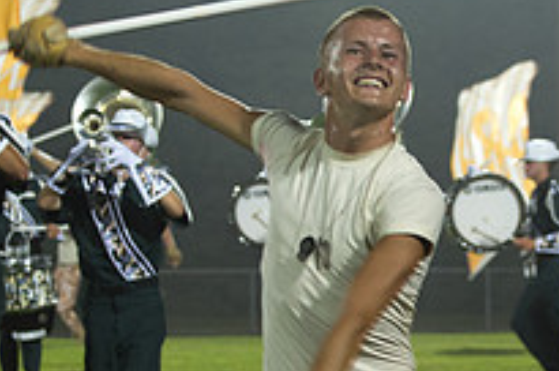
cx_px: 274
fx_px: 3597
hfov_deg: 8.9
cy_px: 263
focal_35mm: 232
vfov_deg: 5.9
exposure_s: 1/160
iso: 2200
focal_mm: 70
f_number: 4.5
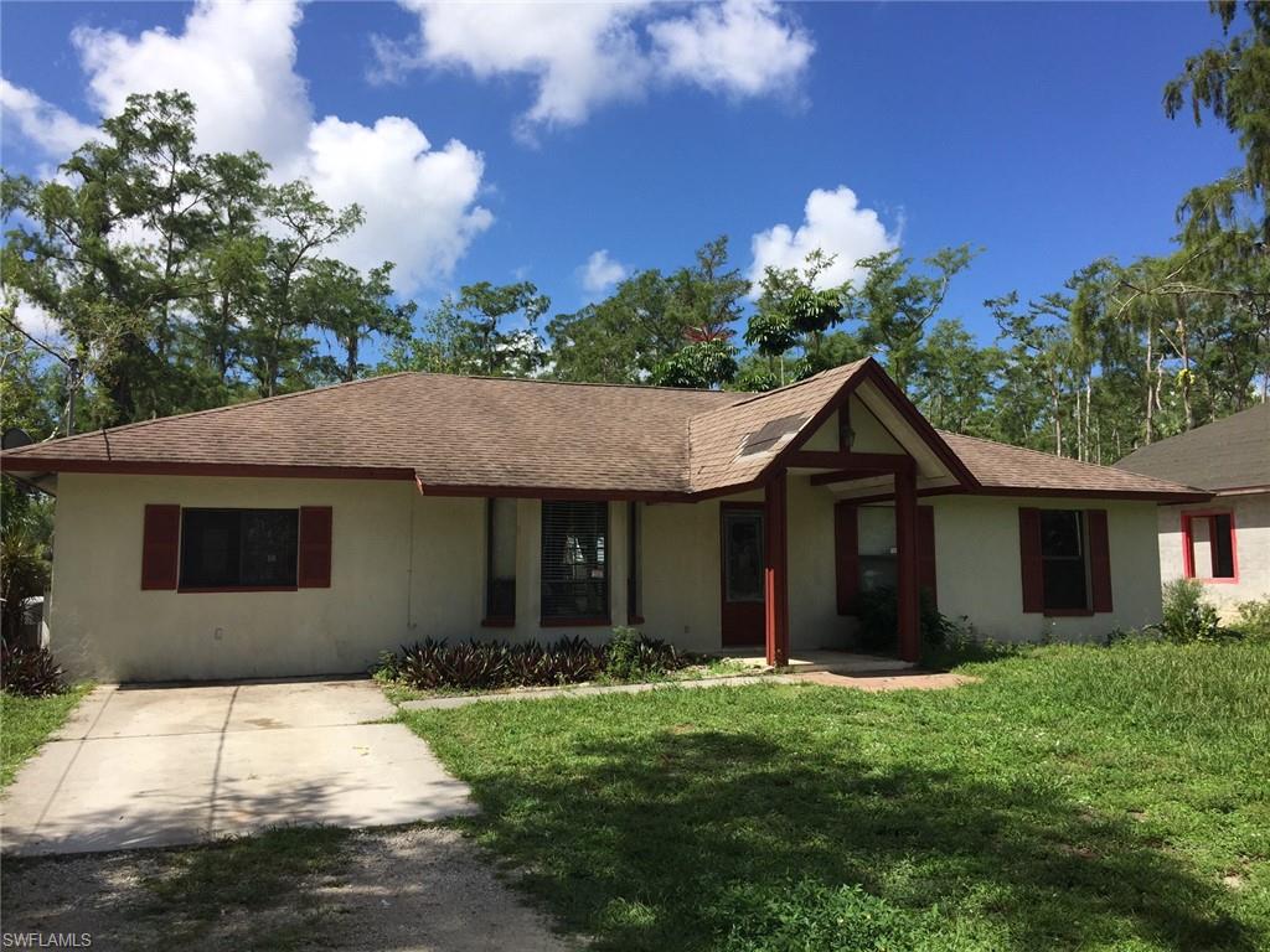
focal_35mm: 29
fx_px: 1064
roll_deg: -1.4
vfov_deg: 48.2
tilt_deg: +7.0
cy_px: 476
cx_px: 635
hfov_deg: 61.7
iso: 32
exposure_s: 1/1980
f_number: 2.2
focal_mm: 4.15
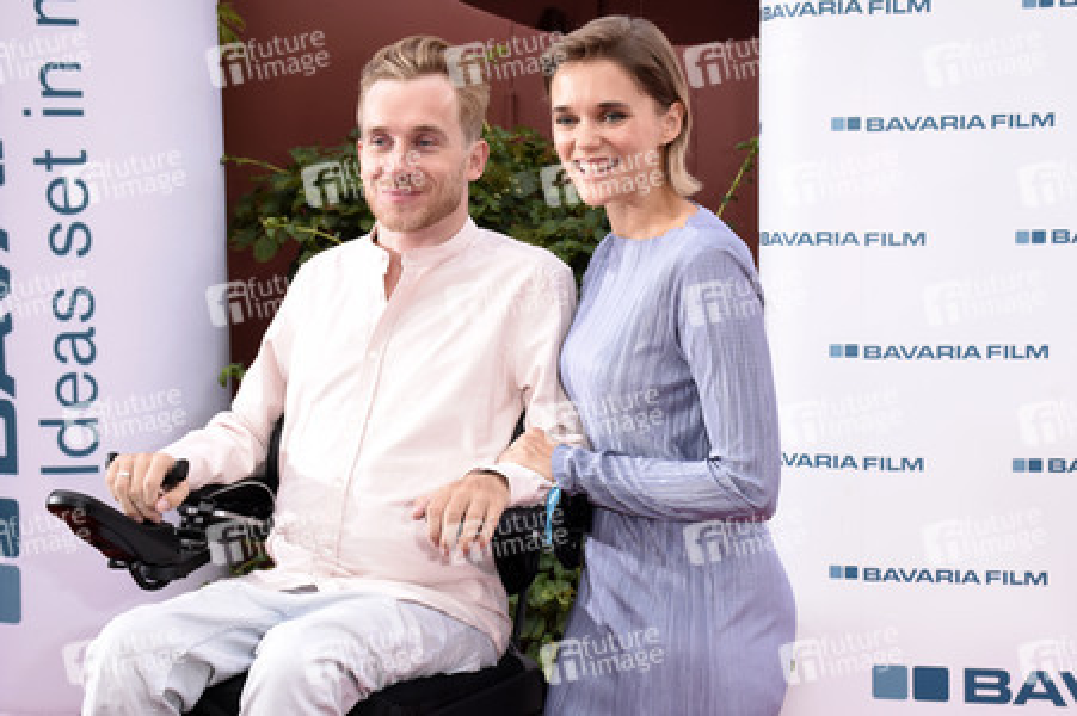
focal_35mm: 52
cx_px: 538
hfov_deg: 37.9
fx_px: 1569
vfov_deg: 25.7
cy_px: 358
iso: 800
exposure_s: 1/160
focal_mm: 35
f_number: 6.3
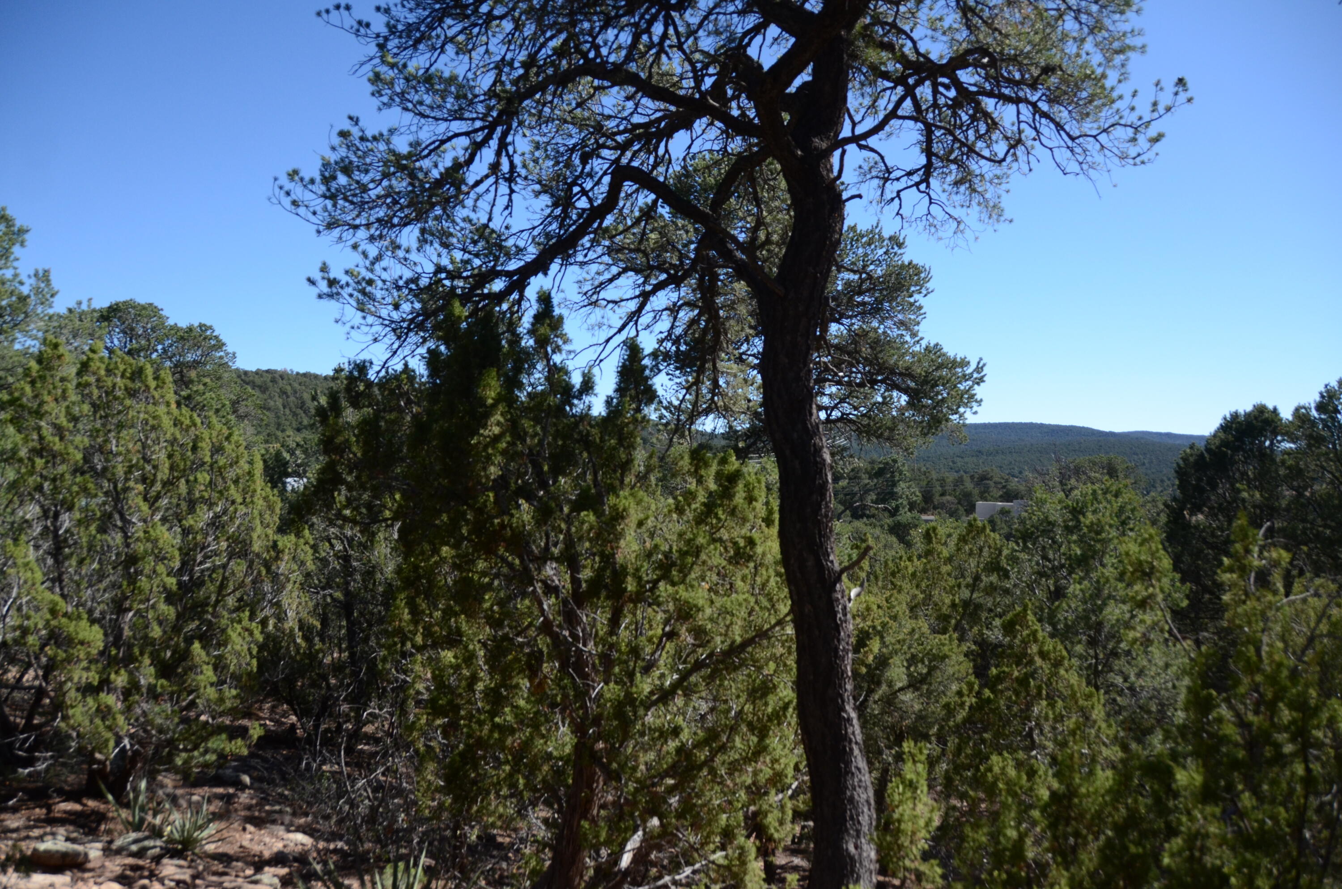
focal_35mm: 27
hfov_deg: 67.5
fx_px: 1004
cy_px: 444
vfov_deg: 47.7
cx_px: 671
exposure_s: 1/8000
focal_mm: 18
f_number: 3.5
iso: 800
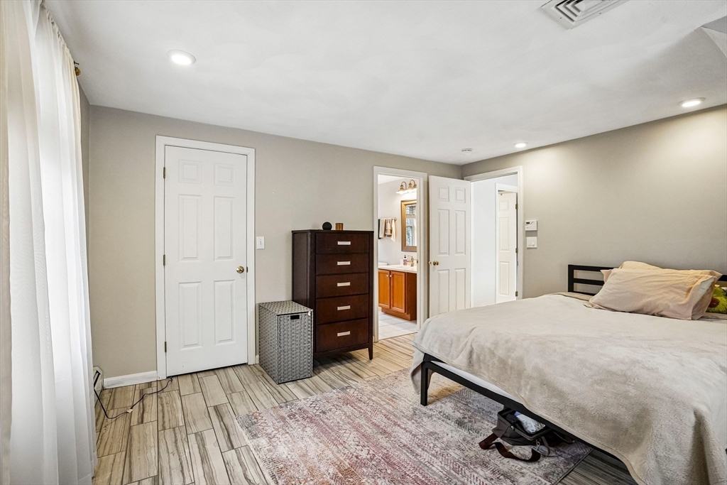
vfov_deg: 73.8
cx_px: 364
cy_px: 242
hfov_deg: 96.7
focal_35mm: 16
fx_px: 323
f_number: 8
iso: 4000
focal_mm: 16
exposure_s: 1/30
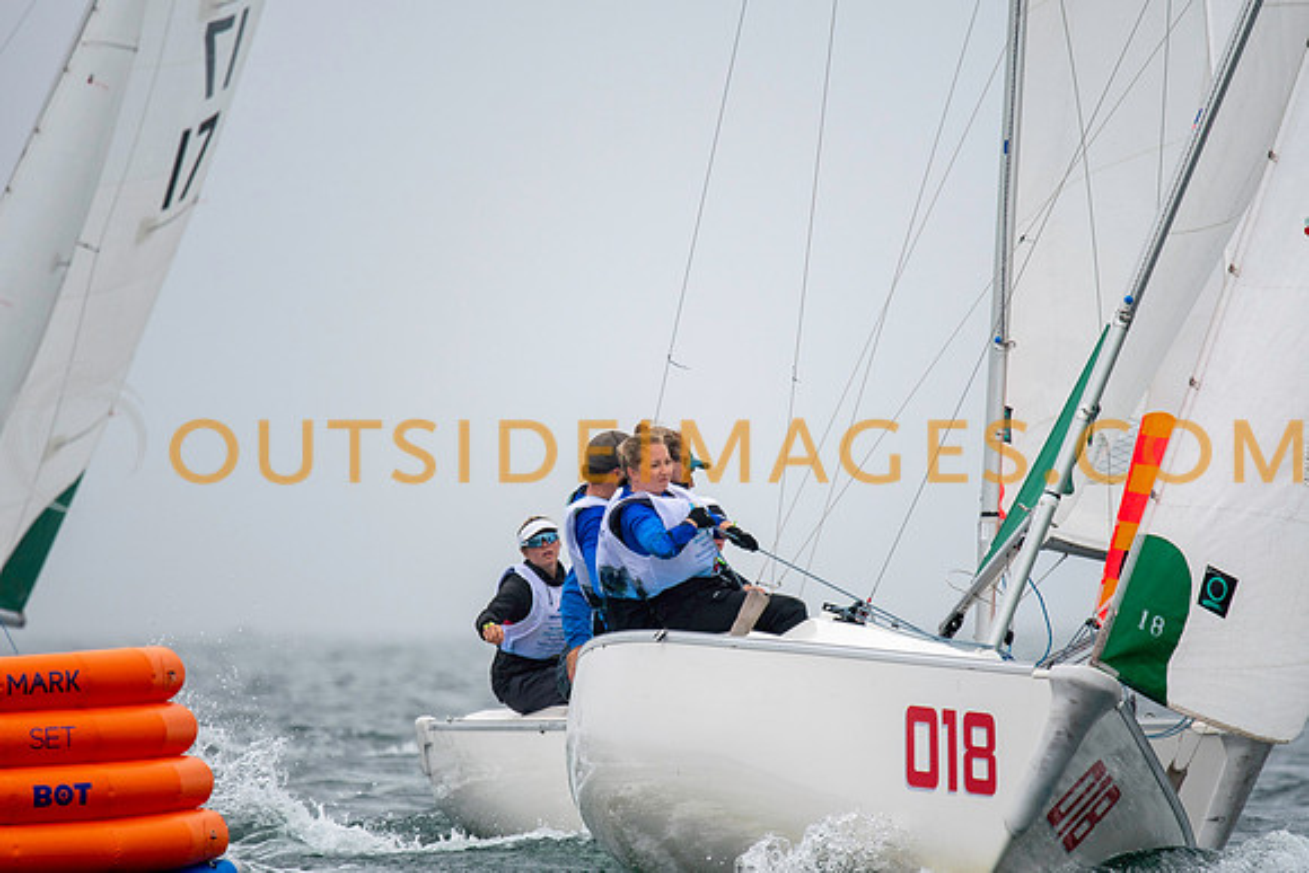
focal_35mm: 459
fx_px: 16681
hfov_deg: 4.5
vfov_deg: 3.0
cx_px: 654
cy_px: 436
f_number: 4
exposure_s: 1/3200
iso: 250
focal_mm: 300
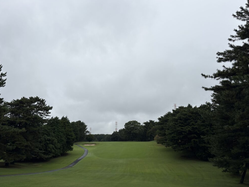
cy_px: 95
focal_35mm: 27
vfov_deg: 51.4
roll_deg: +0.4
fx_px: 194
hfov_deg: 65.3
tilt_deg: +15.1
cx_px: 123
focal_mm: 5.96
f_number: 1.6
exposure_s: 1/5814
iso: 50
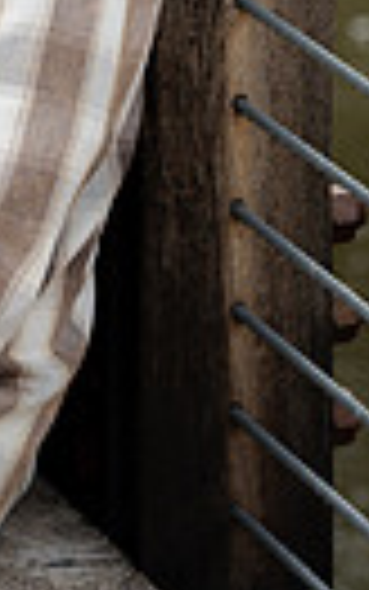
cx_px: -176
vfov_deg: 6.9
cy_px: -293
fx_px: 4790
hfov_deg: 4.4
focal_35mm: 298
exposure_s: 1/125
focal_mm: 85
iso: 200
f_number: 3.5
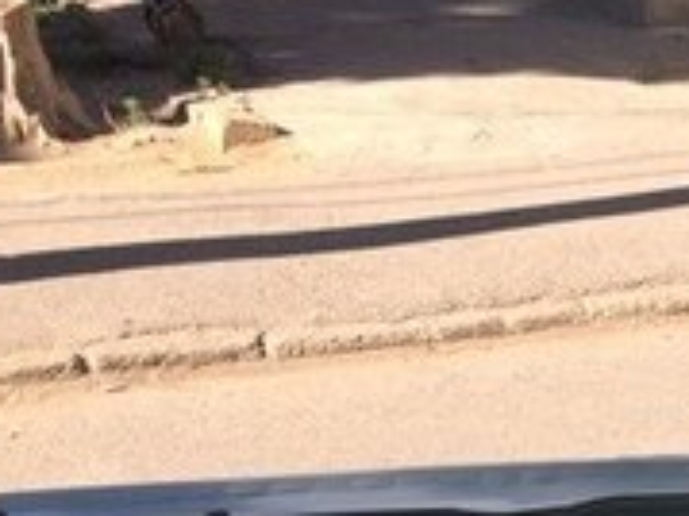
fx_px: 2128
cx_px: 1032
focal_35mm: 107
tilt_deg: -24.6
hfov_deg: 16.7
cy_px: 668
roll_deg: -1.5
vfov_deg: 13.3
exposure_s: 1/1053
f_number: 2.2
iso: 32
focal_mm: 4.15
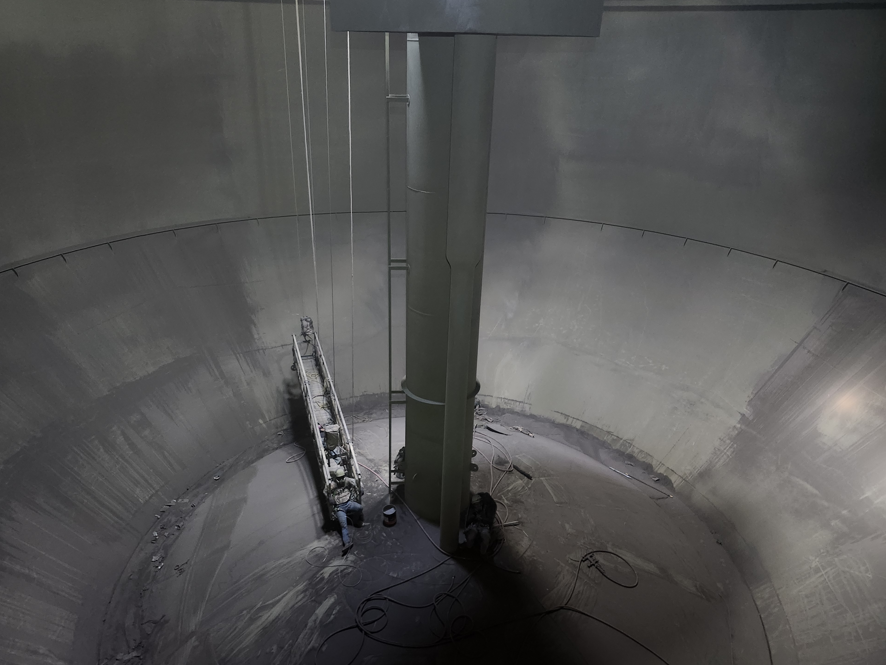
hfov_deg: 71.6
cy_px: 327
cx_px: 427
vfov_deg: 56.8
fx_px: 614
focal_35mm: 24
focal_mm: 5.54
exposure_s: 1/24
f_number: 1.8
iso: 1250
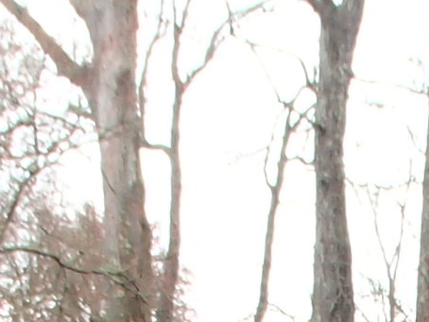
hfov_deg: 9.9
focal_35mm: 196
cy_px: 857
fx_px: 2430
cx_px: 588
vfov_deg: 7.0
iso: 100
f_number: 3.9
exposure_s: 1/60
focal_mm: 5
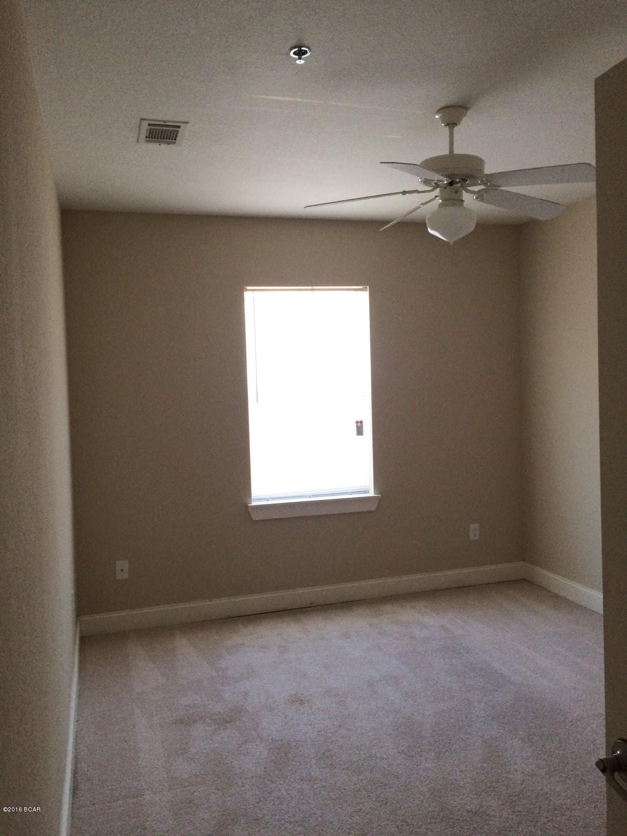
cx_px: 314
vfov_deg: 61.7
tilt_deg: -2.4
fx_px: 700
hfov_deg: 48.2
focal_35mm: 29
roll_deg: +2.1
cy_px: 418
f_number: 2.2
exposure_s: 1/30
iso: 64
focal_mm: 4.15
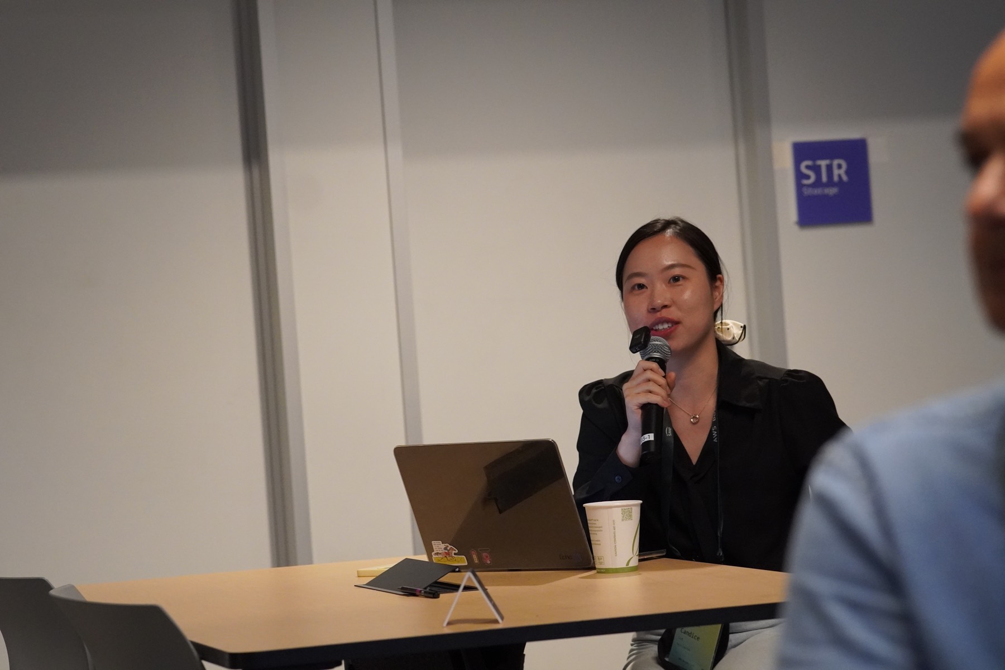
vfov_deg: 12.2
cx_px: 502
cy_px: 335
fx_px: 3140
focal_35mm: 112
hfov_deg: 18.2
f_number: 4
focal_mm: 75
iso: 3200
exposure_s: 1/160
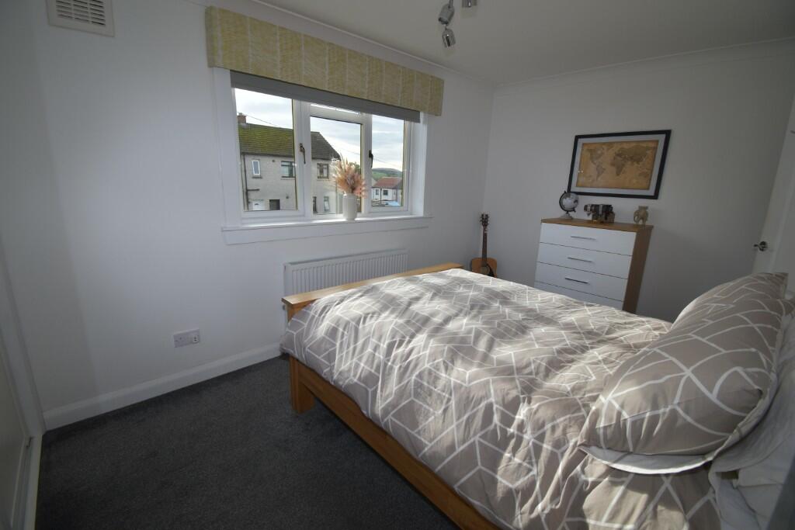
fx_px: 331
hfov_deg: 100.4
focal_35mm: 15
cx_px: 398
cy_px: 265
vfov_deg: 77.3
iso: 250
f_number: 5.6
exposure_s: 1/250
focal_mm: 10
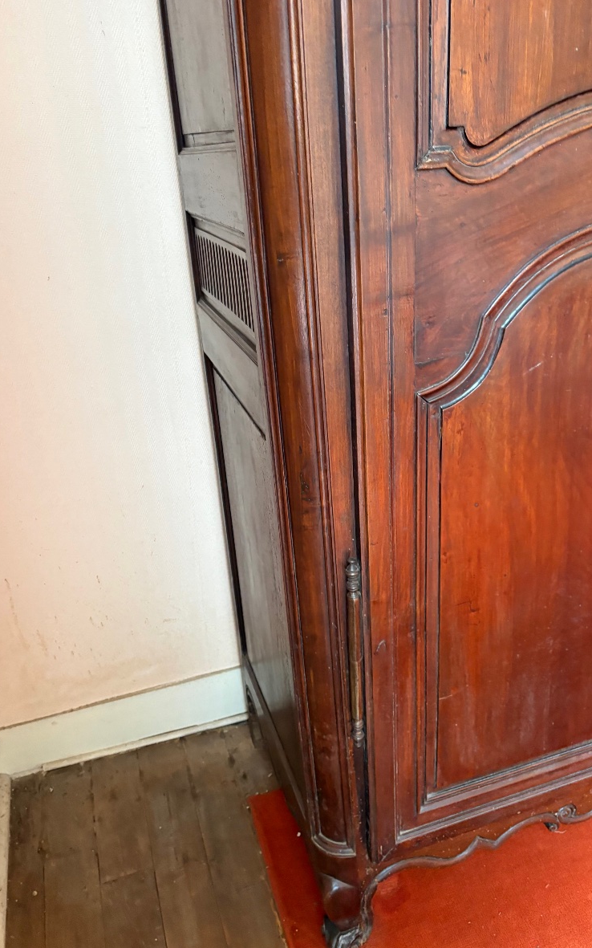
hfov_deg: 44.3
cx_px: 351
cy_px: 469
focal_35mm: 28
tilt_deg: -24.9
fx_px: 723
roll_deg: +1.1
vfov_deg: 66.5
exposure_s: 1/33
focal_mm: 5.96
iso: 400
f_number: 1.6
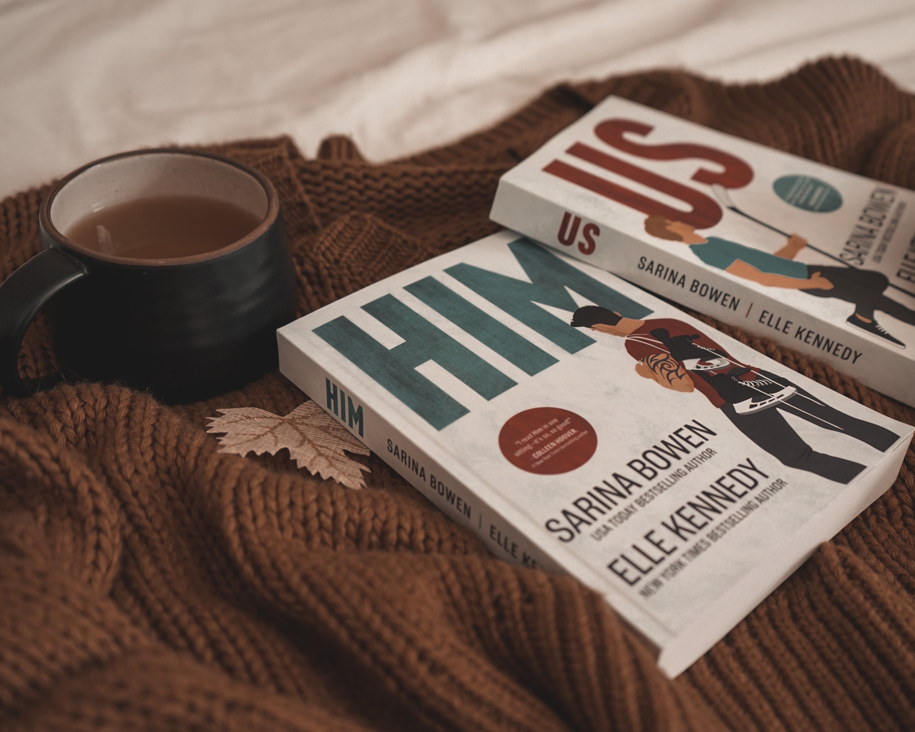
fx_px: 1029
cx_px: 527
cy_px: 369
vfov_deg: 39.2
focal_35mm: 38
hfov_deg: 47.8
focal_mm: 33
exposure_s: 1/60
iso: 1000
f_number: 4
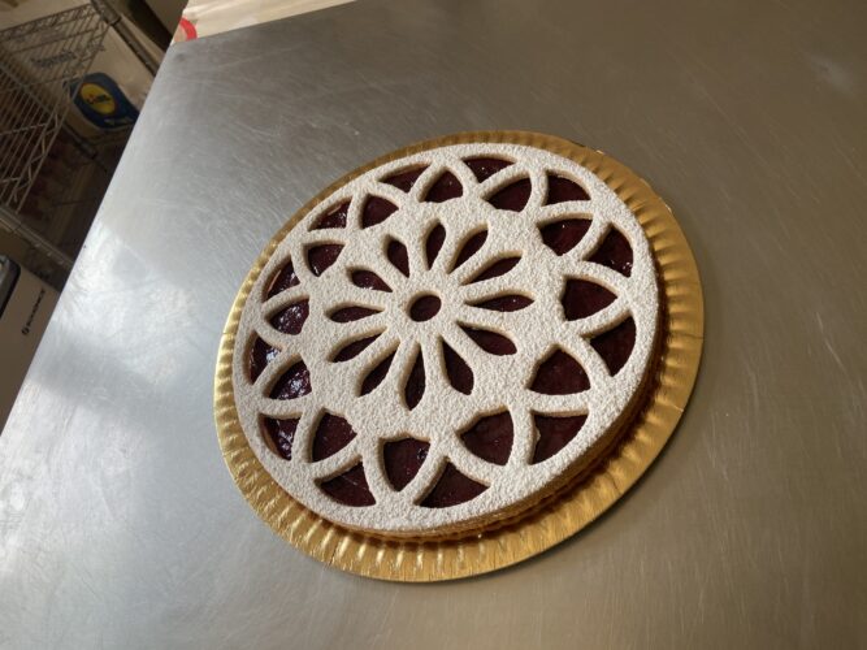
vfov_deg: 53.0
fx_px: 651
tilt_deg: -55.7
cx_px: 434
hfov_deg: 67.3
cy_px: 325
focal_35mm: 26
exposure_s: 1/121
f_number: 1.8
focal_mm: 4.25
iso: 40
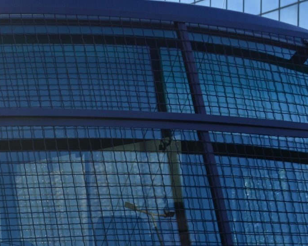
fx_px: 1000
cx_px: -170
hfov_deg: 15.9
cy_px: 330
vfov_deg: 13.5
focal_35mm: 110
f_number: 6.3
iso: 220
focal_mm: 31.5
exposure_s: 1/320
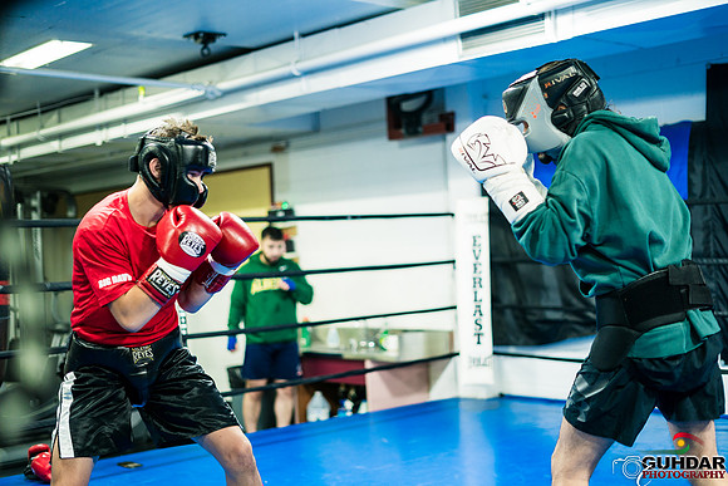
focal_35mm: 50
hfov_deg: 39.6
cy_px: 243
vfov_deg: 27.0
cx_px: 364
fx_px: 1011
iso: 800
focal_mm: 50
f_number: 1.8
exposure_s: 1/250
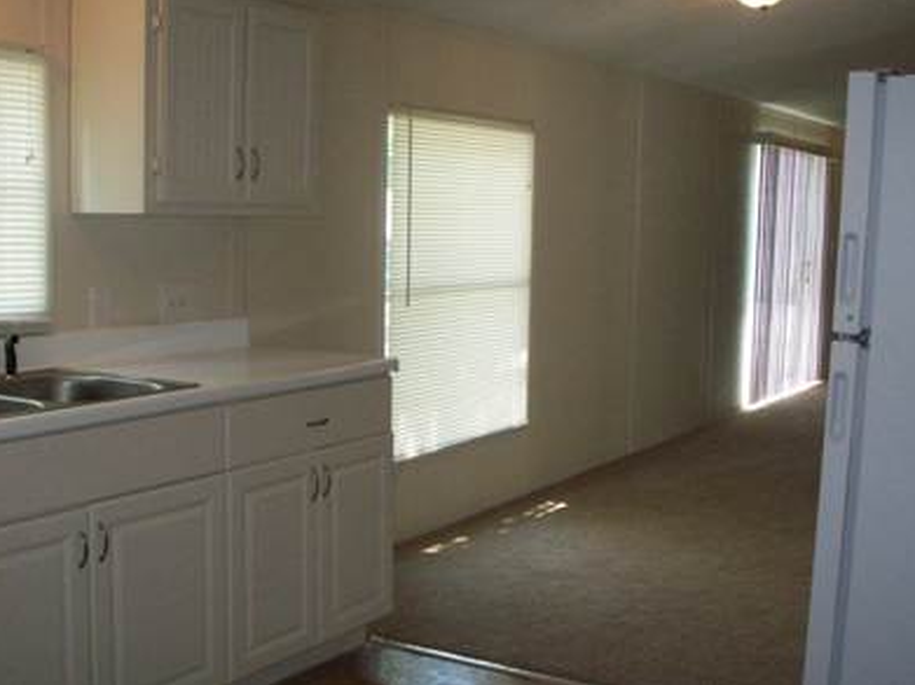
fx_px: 1216
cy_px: 339
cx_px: 456
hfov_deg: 41.3
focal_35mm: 46
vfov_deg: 31.5
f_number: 3
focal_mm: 7.6
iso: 234
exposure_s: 1/147
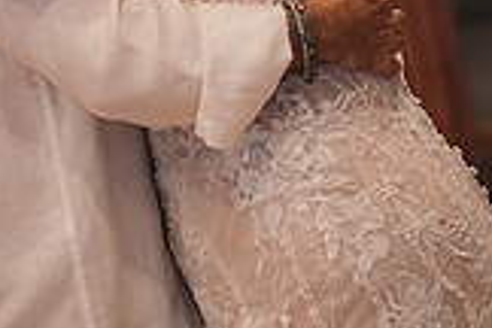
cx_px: -55
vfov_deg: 7.5
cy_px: -178
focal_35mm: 179
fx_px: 2446
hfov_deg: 11.3
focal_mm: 50
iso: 1250
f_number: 1.4
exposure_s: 1/400
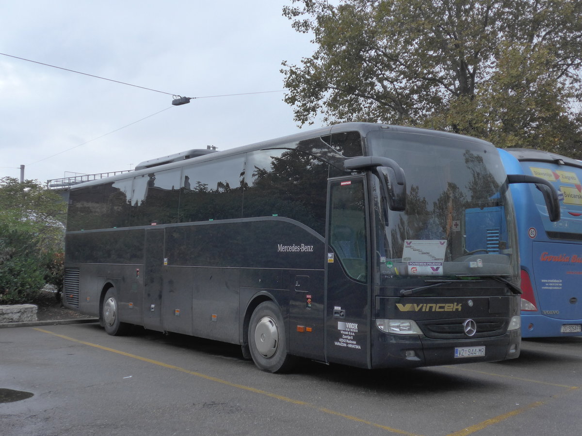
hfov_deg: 41.2
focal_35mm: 46
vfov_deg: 31.5
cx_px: 291
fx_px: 773
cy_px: 218
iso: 400
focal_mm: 9.5
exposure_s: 1/100
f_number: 3
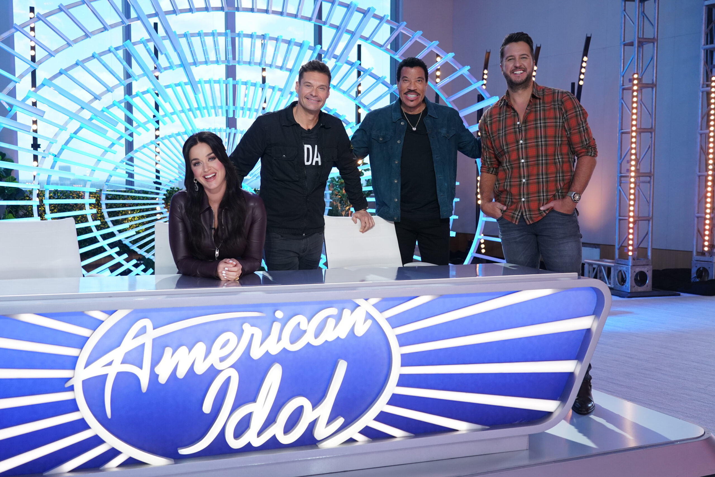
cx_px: 358
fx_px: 794
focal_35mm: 40
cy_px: 238
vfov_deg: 33.4
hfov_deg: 48.5
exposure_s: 1/400
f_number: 5
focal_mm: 40
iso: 2000
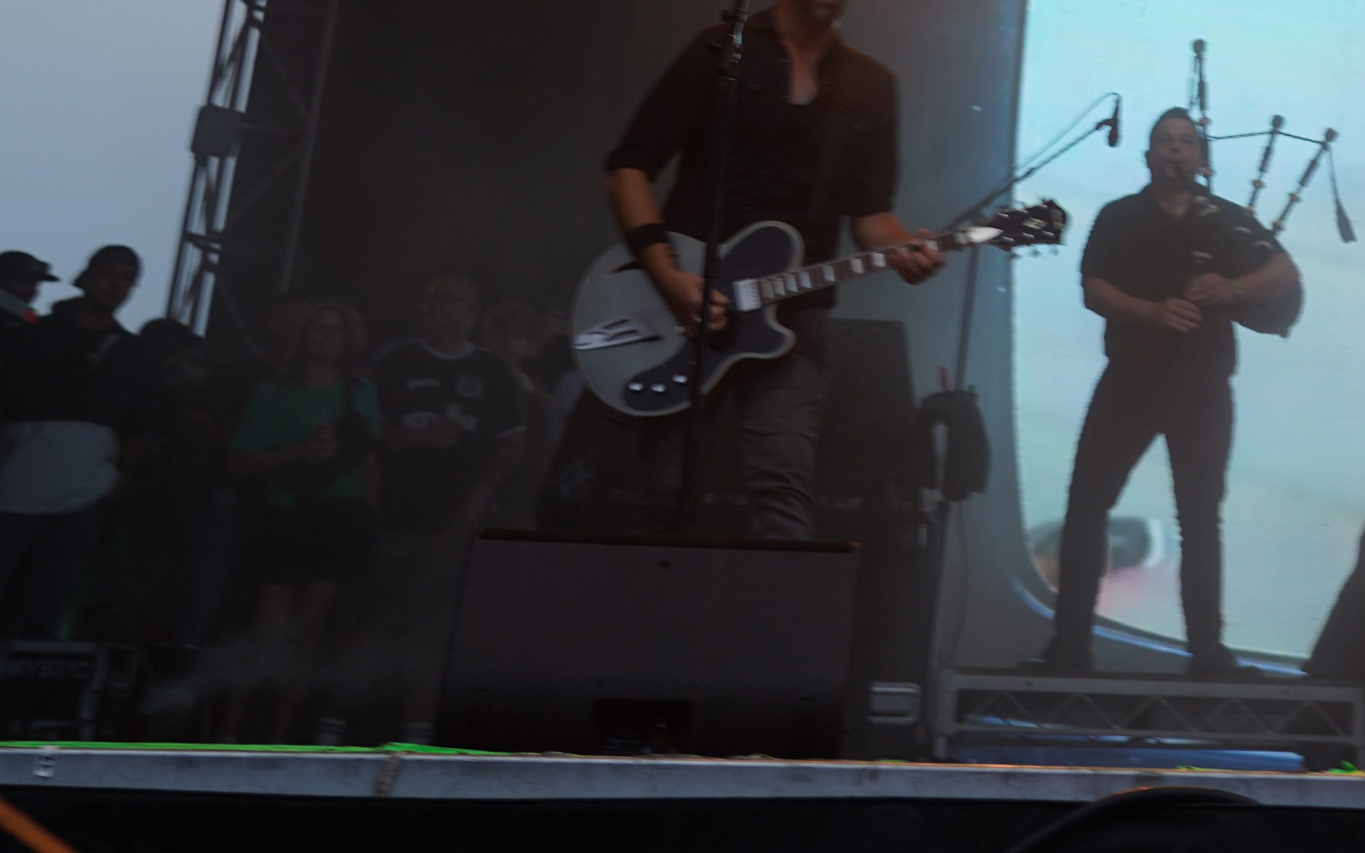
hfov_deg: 27.1
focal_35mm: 71
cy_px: -130
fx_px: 2641
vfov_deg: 17.6
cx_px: 1415
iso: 100
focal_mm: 30
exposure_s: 1/60
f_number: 4
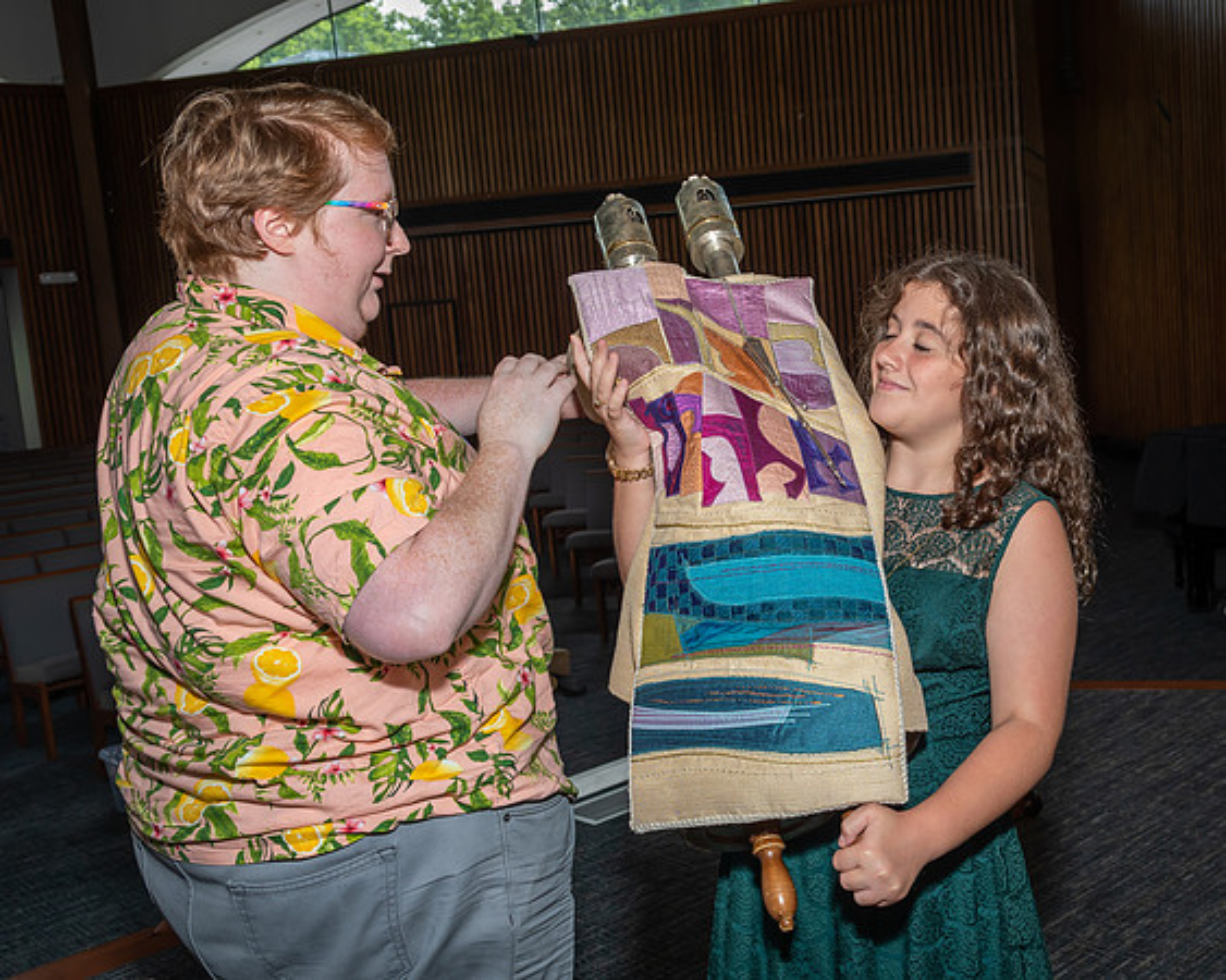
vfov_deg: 37.2
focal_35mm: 40
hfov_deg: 45.2
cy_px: 487
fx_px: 1454
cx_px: 794
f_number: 5.6
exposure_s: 1/250
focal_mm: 22
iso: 320
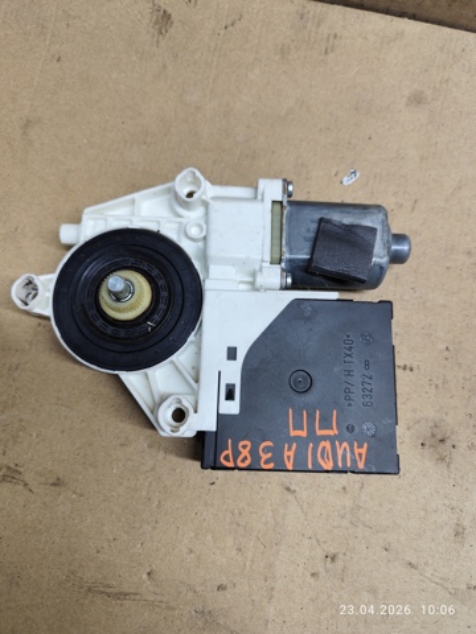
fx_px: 422
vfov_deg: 73.9
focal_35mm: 23
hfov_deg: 58.9
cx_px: 238
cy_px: 317
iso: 200
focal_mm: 6.19
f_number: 1.65
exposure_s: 1/100
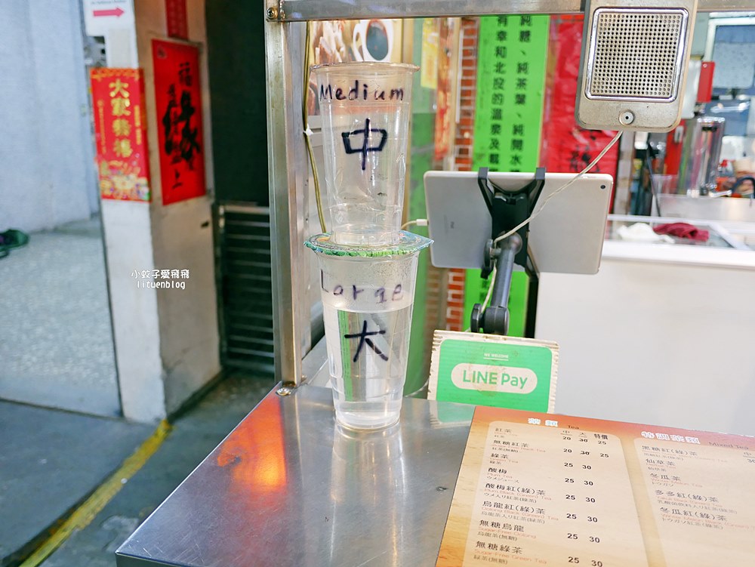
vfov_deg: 49.8
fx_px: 611
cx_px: 378
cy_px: 284
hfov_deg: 63.4
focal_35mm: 28
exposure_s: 1/60
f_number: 2.5
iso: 640
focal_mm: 14
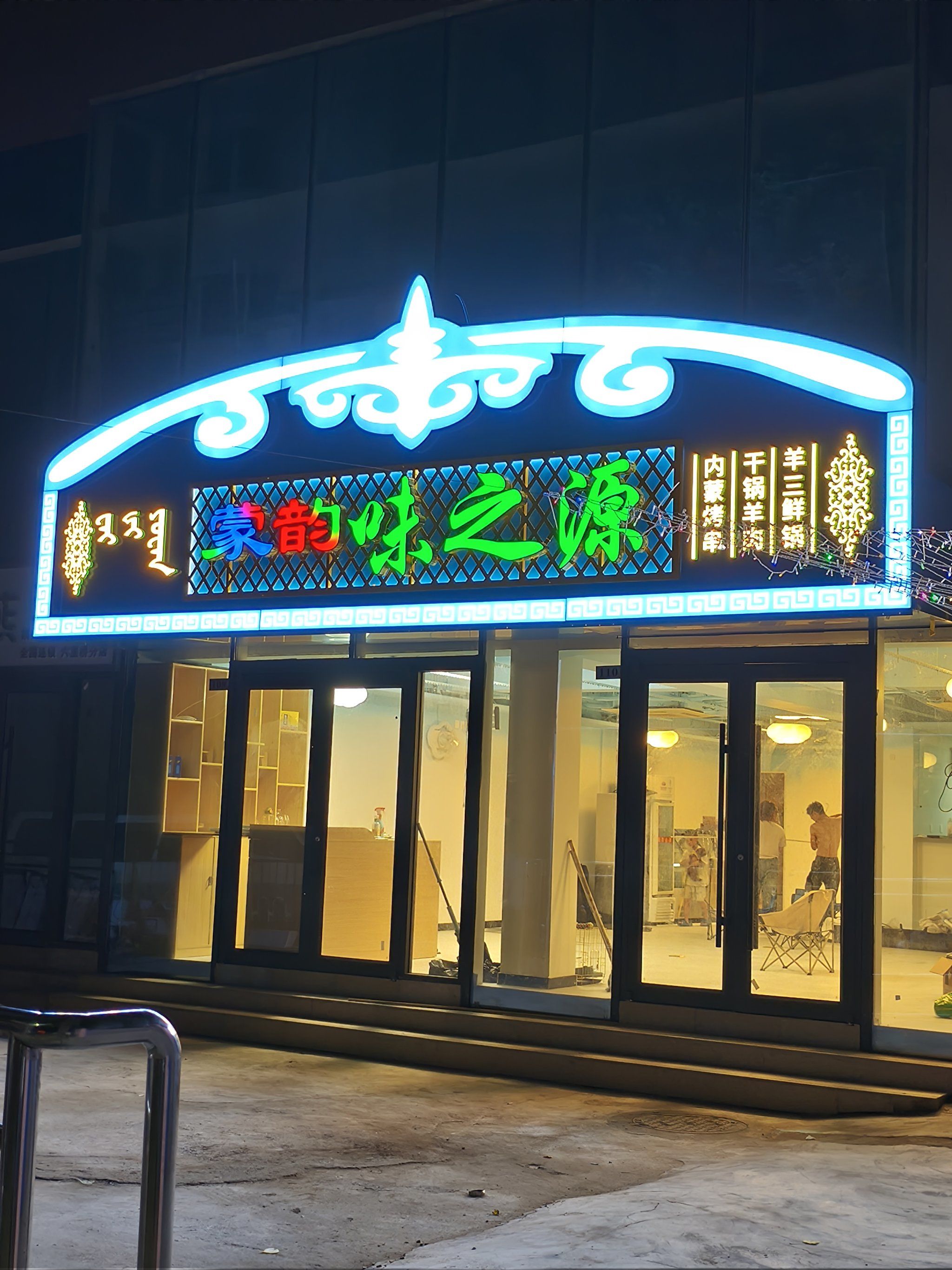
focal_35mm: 43
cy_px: 635
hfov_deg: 33.6
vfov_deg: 43.9
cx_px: 476
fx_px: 1577
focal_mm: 5.84
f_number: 1.6
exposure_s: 1/100
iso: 250
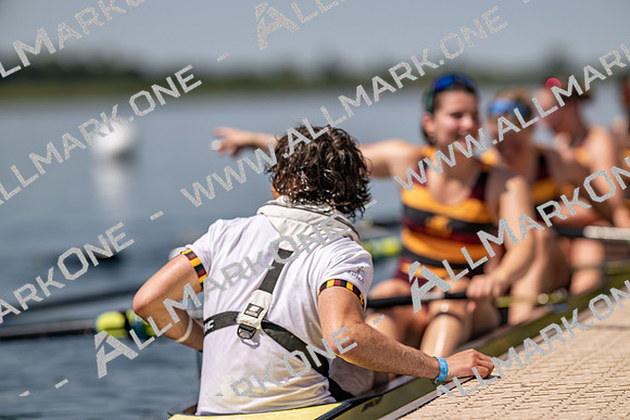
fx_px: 2363
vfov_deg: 10.2
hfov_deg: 15.2
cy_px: 210
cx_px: 315
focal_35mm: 135
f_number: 1.8
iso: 64
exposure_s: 1/10000
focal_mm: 135
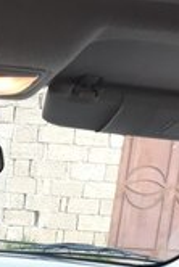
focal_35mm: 84
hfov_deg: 15.2
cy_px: 335
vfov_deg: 22.0
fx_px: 625
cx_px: -84
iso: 100
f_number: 1.7
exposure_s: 1/50
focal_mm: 3.71
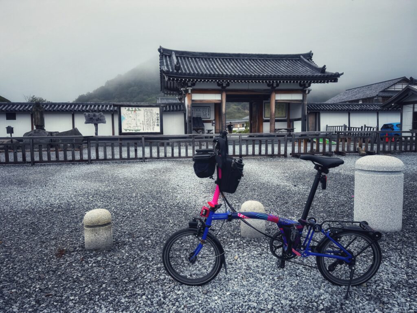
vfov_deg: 56.8
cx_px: 208
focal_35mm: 24
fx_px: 289
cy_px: 156
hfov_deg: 71.6
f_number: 1.78
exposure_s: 1/1524
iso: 80
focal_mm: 6.76
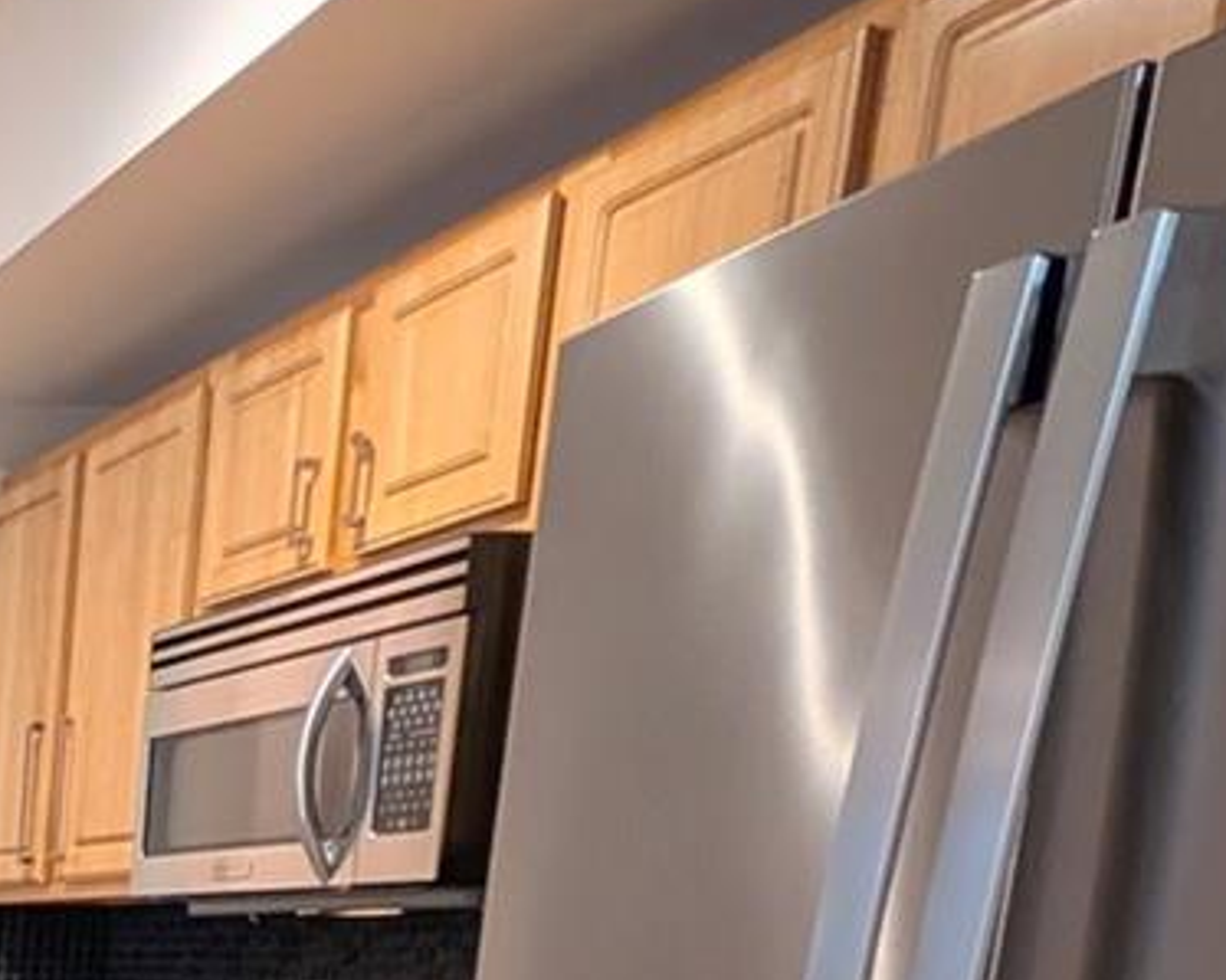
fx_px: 1814
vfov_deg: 24.7
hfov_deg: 25.9
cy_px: 1393
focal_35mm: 50
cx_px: -679
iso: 190
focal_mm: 2.02
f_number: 1.7
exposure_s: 1/40
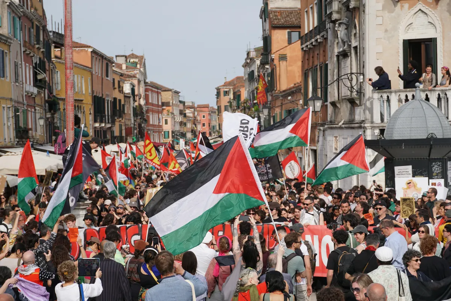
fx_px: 1146
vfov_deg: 14.9
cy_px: 150
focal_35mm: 92
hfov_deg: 22.3
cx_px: 226
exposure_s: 1/640
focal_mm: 61
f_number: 5.6
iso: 125
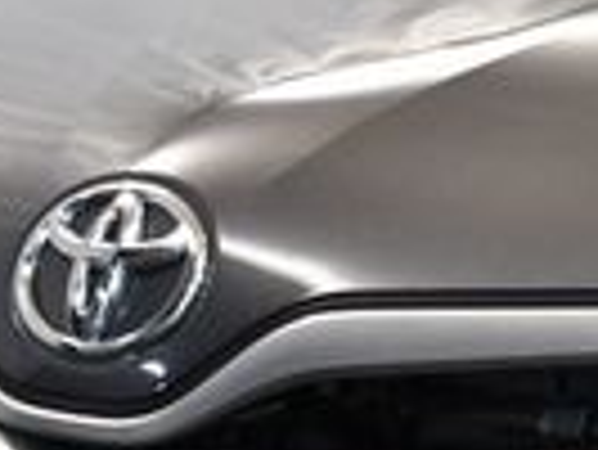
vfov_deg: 5.1
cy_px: 436
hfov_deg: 6.5
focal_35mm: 292
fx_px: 5049
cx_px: 1263
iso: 1400
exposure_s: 1/125
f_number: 5
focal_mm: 42
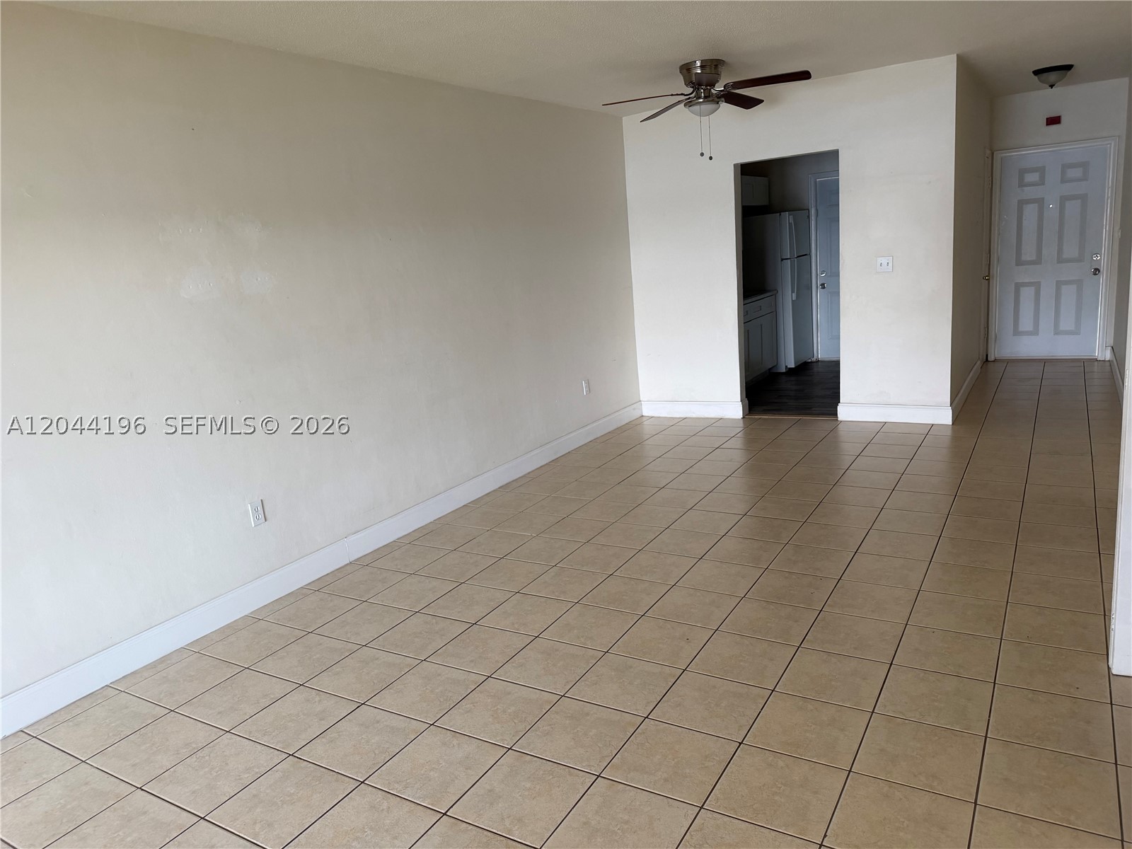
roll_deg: +5.6
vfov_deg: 56.8
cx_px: 566
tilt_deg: -11.7
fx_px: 785
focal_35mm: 24
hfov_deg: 71.6
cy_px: 424
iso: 200
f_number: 1.78
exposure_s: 1/116
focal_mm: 6.76
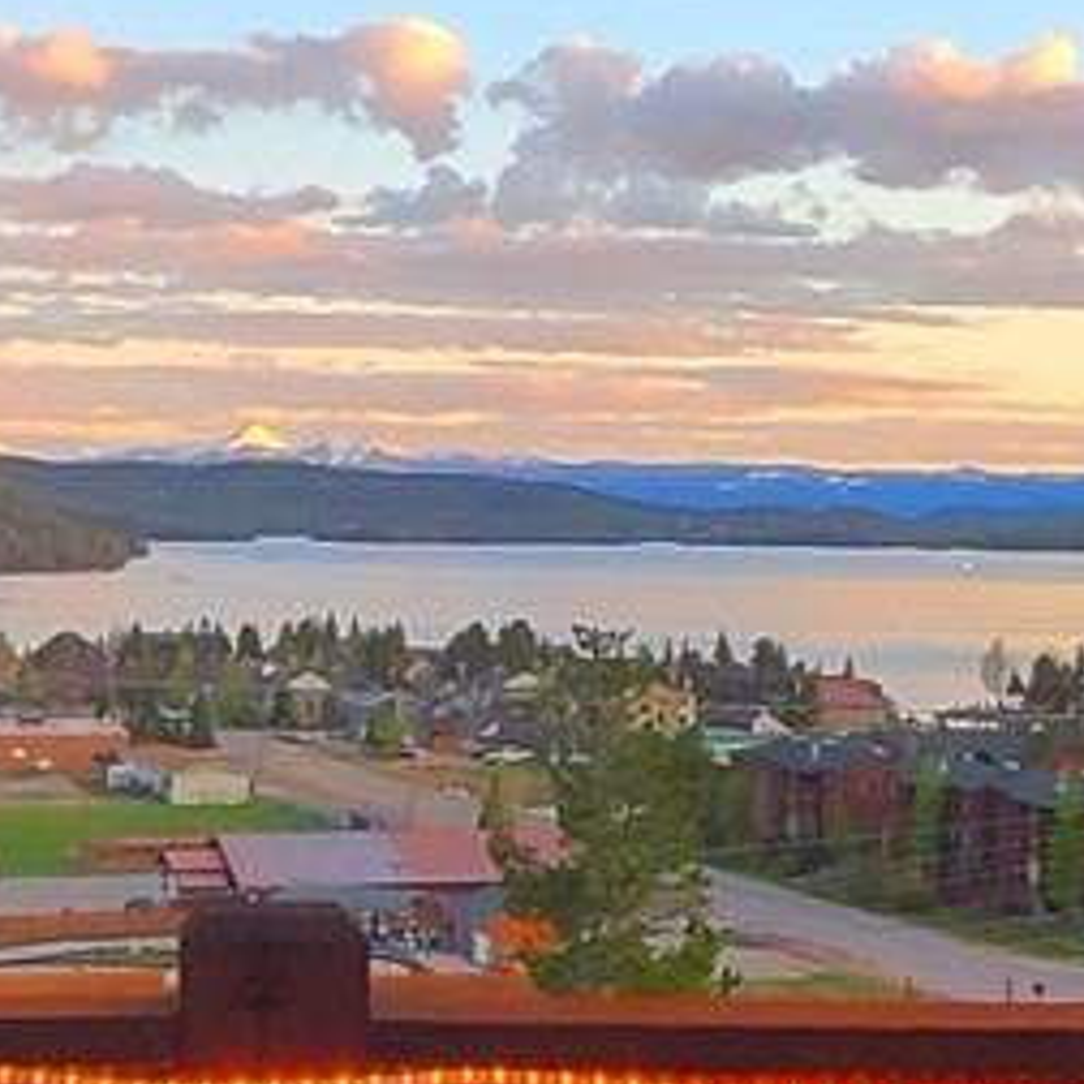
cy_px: 389
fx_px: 2586
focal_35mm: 73
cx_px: 503
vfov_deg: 23.6
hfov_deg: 23.7
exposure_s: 1/59
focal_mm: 1.8
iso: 64
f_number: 2.2
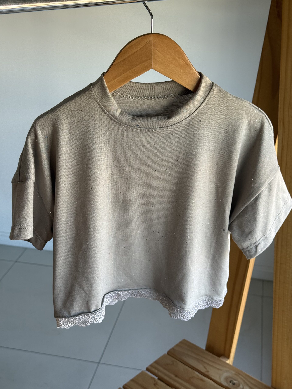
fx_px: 540
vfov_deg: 39.7
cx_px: 146
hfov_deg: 30.3
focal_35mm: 48
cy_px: 194
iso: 64
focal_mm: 6.76
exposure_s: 1/164
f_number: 1.78
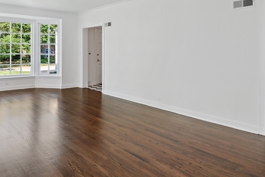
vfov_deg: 44.5
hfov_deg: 63.7
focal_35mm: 29
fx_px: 212
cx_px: 111
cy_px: 54
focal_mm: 19.5
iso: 400
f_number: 8
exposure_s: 1/13
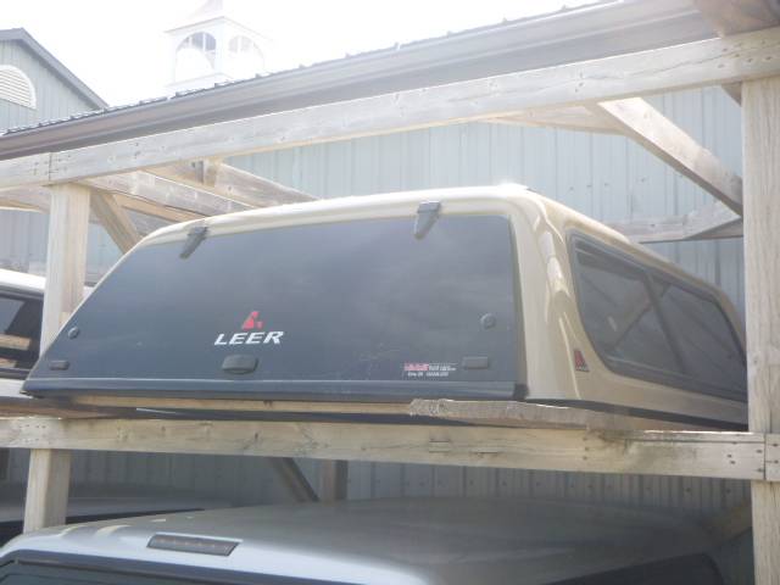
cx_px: 390
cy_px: 292
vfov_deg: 30.9
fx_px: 1059
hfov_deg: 40.4
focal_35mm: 47
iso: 100
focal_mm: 8.4
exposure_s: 1/100
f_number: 4.8
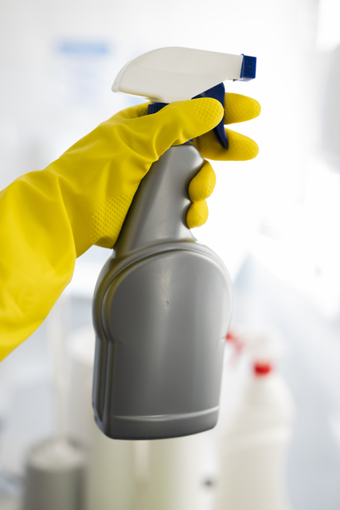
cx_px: 170
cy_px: 255
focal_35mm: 50
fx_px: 708
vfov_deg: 39.6
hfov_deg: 27.0
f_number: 2.8
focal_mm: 50
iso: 400
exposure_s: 1/320
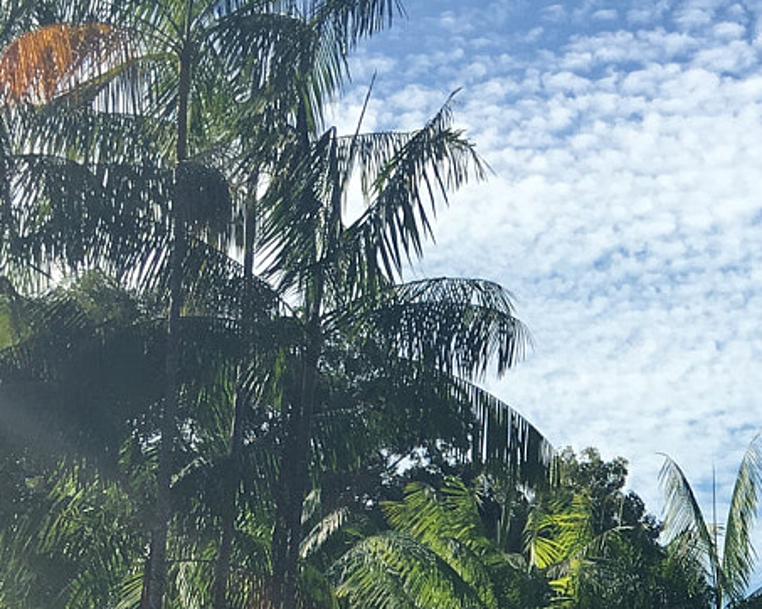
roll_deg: +0.8
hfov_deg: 18.1
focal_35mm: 100
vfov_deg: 14.6
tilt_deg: +9.1
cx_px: 950
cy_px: 839
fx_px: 2254
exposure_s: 1/1282
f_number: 2.2
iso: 25
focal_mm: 4.15
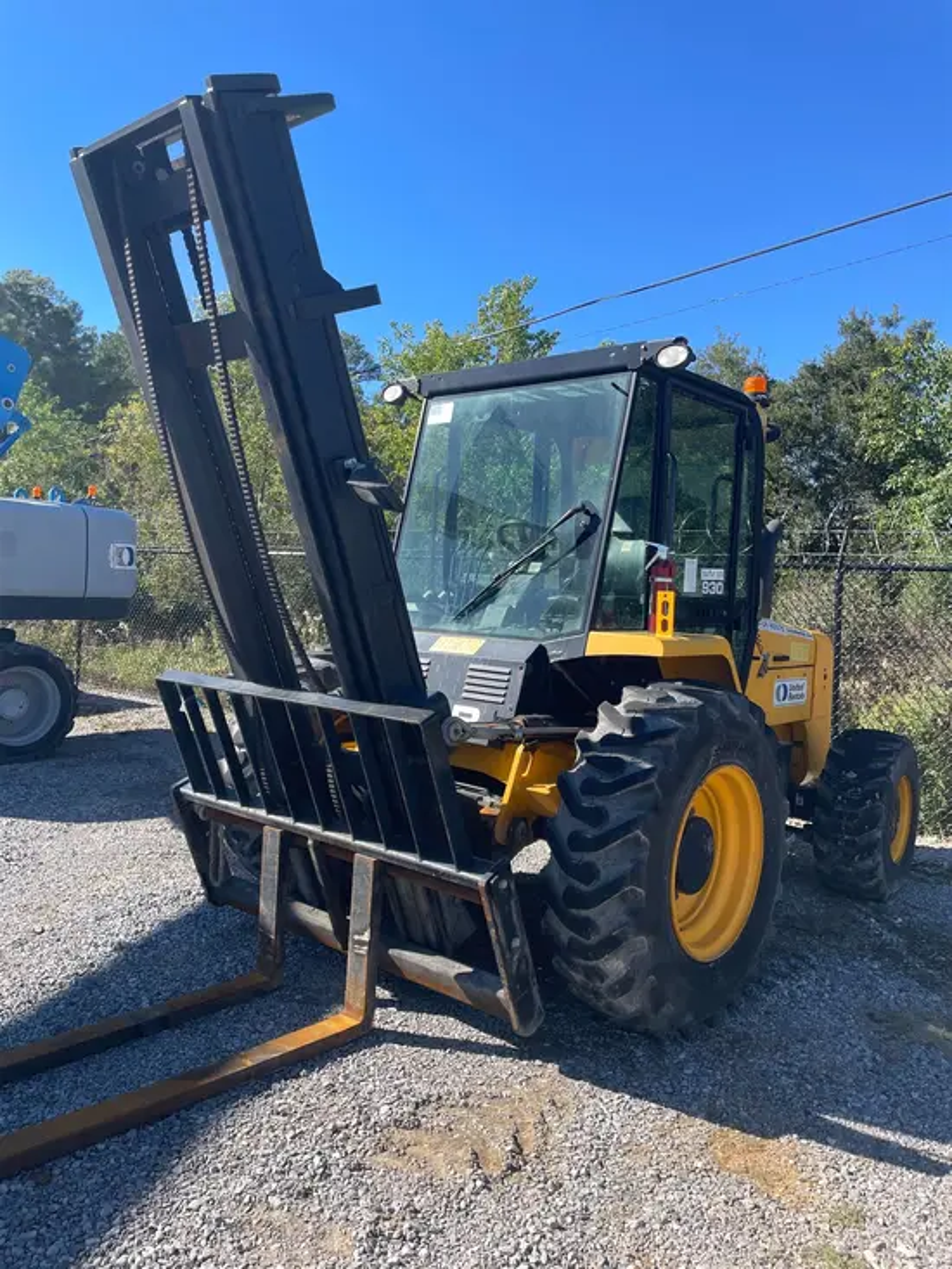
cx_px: 476
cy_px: 634
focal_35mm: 26
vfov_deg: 67.3
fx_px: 953
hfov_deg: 53.1
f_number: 1.6
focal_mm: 4.2
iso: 32
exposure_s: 1/1642
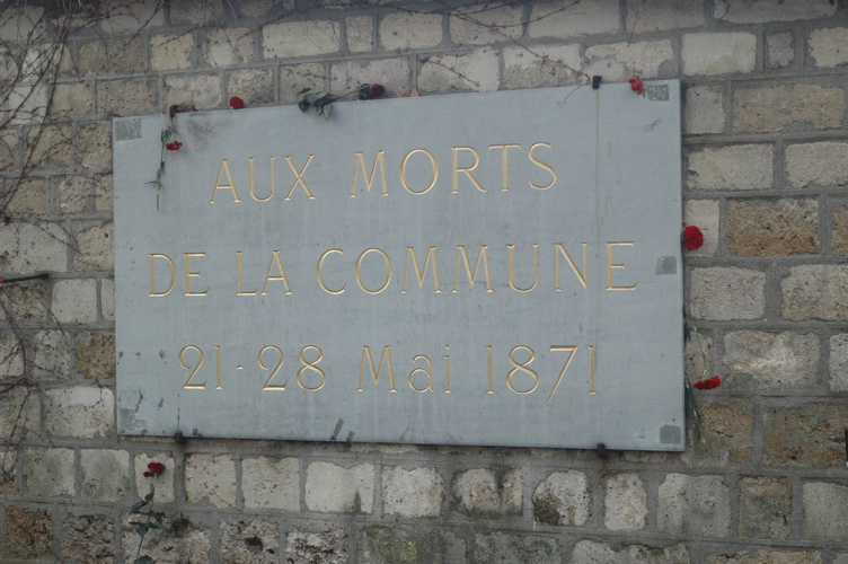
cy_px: 282
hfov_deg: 27.0
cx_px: 424
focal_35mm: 75
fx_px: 1765
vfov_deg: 18.1
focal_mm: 50
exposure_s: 1/320
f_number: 10
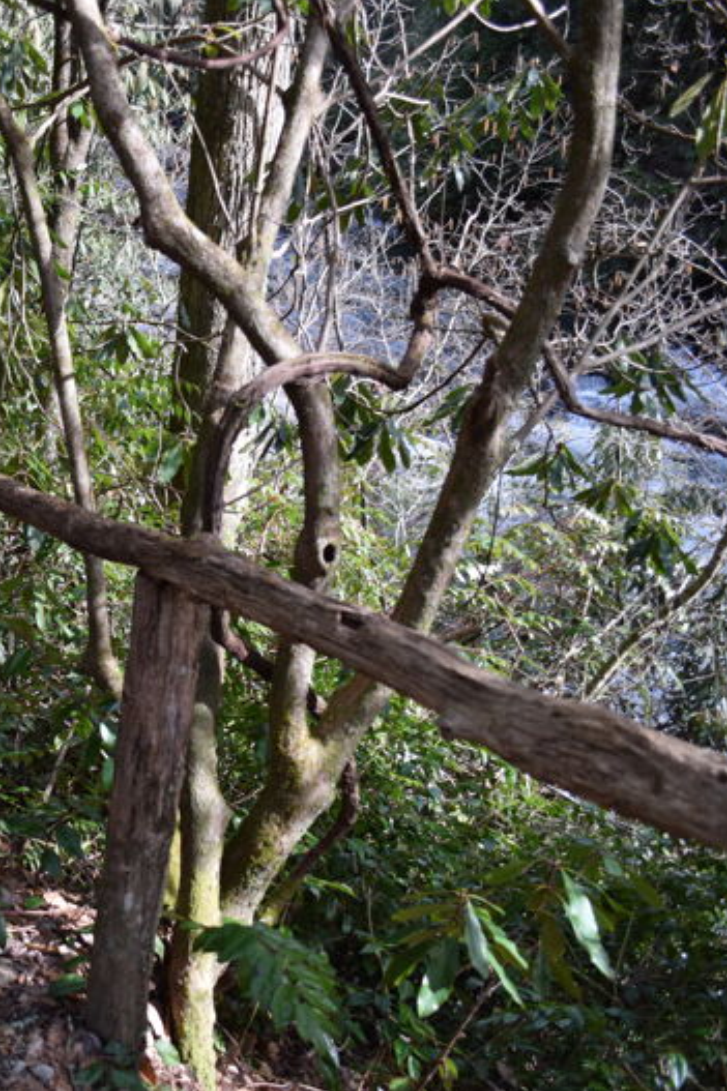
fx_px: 1243
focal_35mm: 41
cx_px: -75
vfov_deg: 47.4
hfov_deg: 29.4
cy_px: 546
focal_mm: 18
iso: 800
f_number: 4
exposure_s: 1/1000
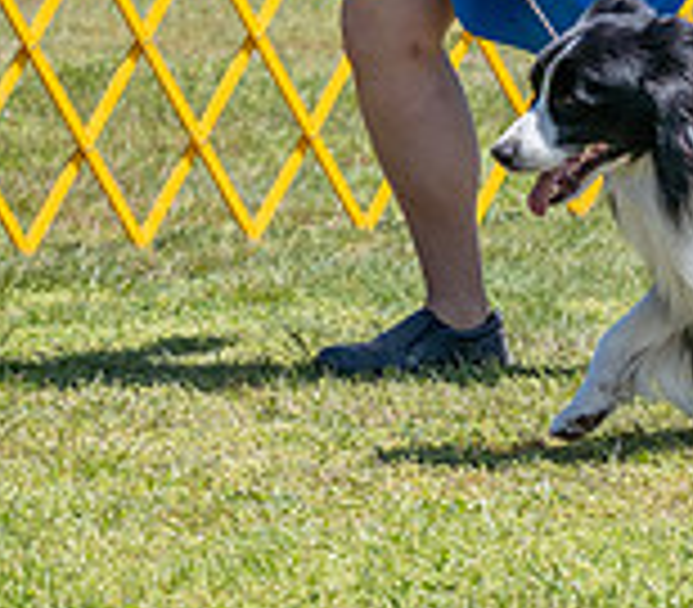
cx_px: 711
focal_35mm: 419
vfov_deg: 3.9
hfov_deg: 4.4
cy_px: -162
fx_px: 8924
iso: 640
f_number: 7.1
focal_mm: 106
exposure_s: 1/1600
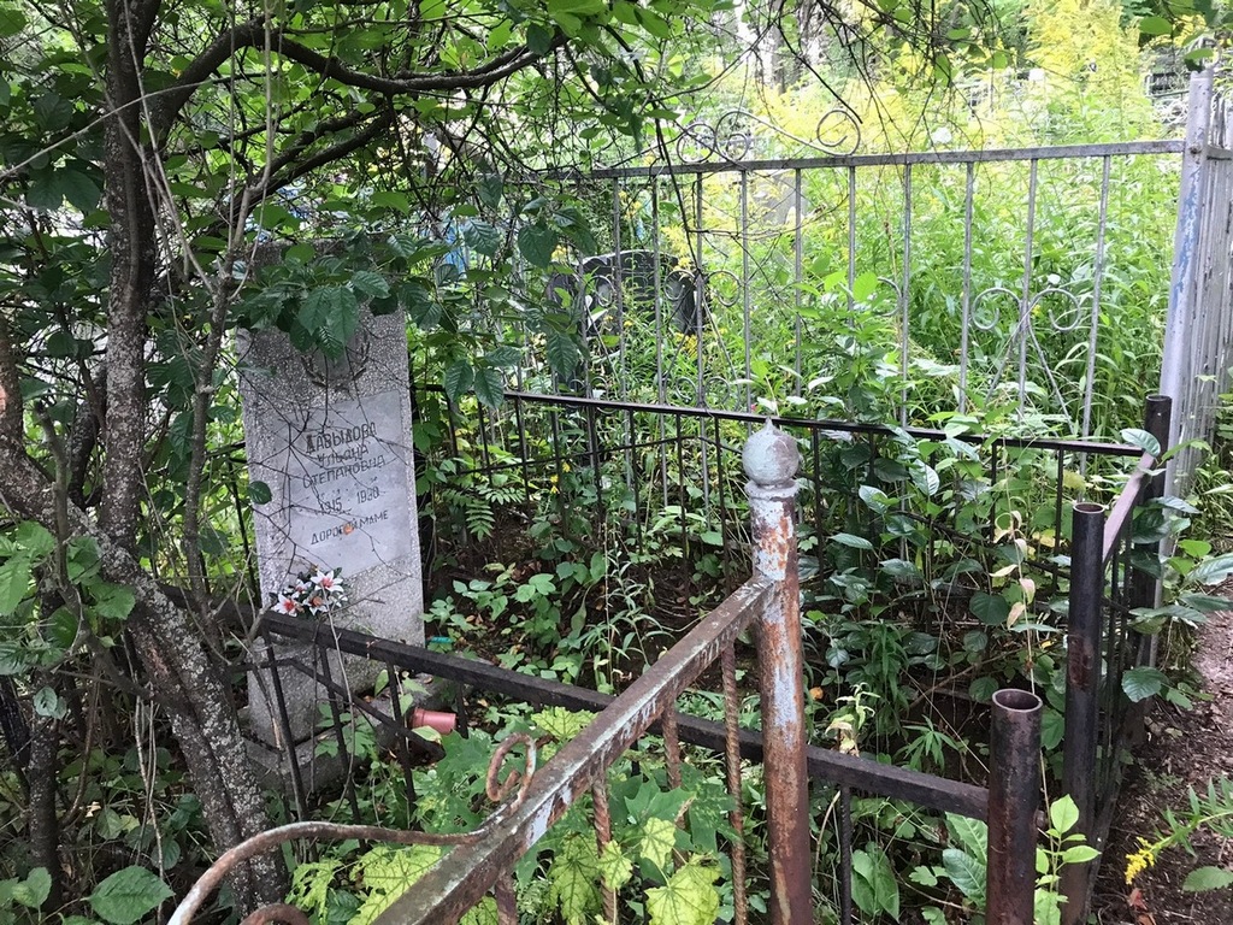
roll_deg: +0.8
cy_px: 462
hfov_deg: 63.4
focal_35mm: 28
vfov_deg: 49.7
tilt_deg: -11.4
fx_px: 997
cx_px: 616
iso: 32
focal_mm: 3.99
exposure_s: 1/33
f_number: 1.8
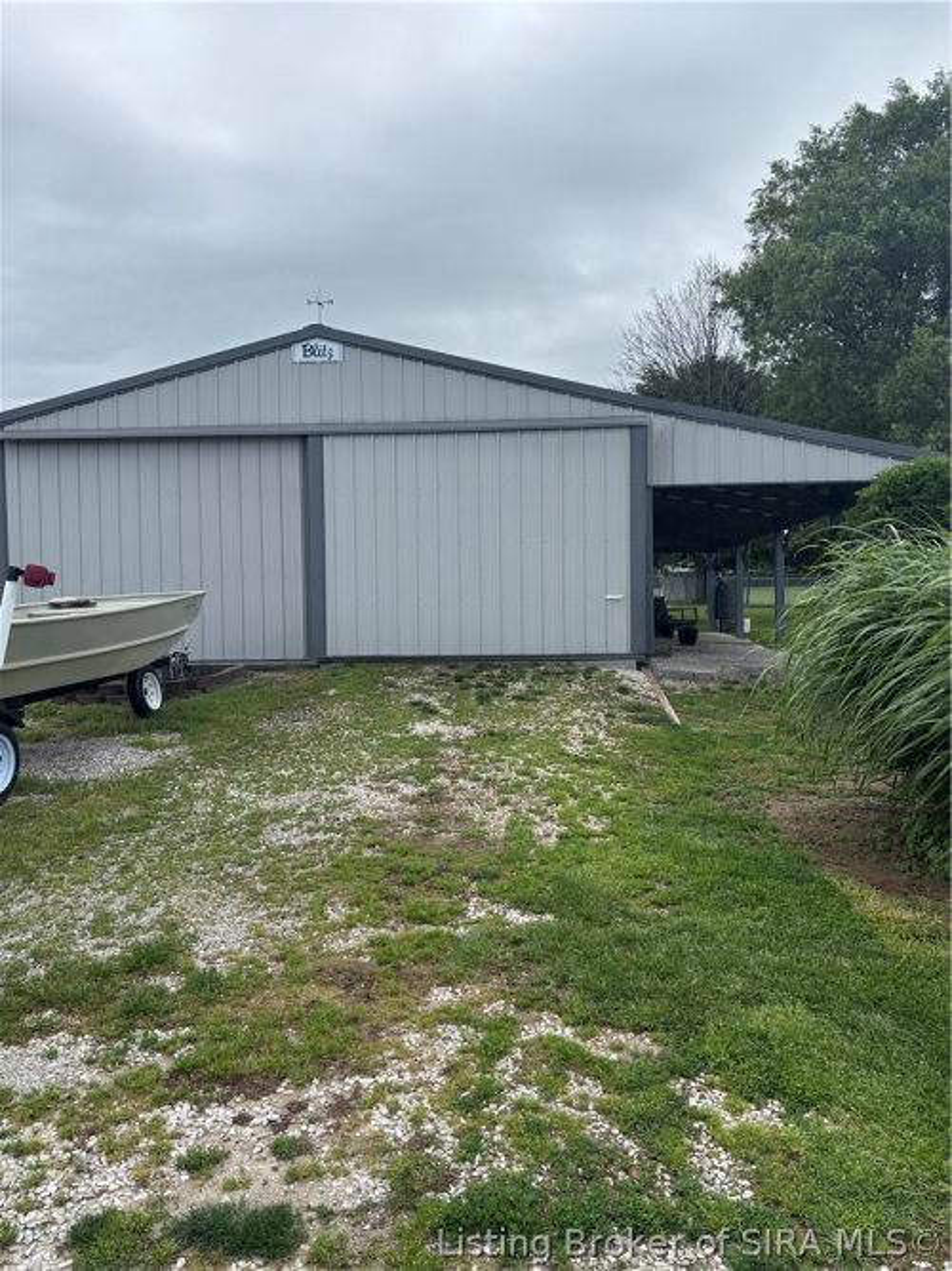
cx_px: 476
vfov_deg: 67.3
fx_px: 954
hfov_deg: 53.0
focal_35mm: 26
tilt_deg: -1.7
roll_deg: +0.2
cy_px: 636
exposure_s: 1/2513
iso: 50
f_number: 1.6
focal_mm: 5.96
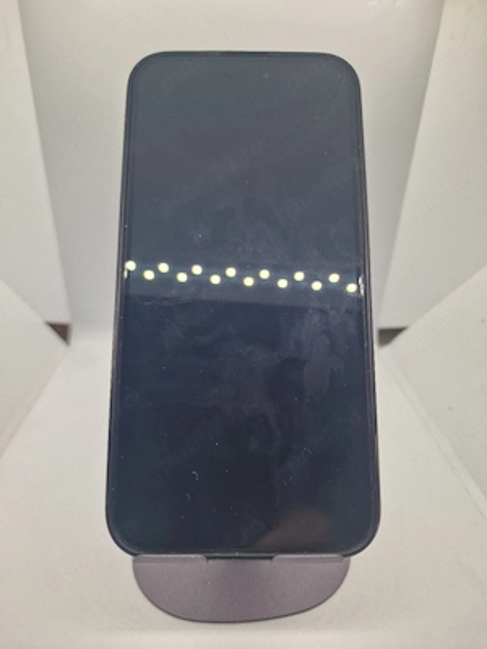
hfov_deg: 58.9
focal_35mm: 23
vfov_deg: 73.9
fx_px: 431
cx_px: 244
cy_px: 324
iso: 80
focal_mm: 6.4
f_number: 1.8
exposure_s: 1/182
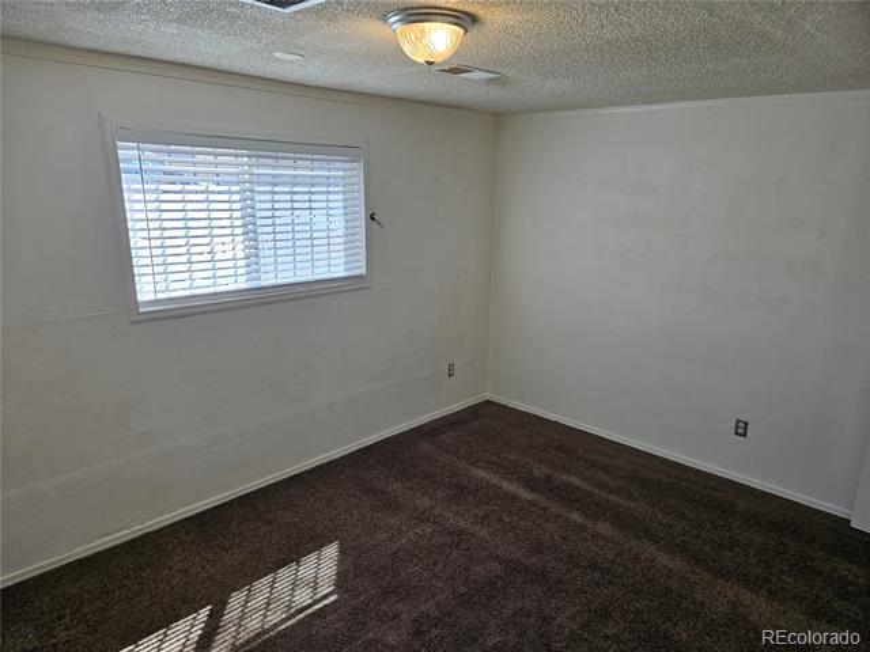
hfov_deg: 73.9
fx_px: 578
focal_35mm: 23
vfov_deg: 58.9
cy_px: 326
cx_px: 435
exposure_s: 1/120
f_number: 1.8
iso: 32
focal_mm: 5.4
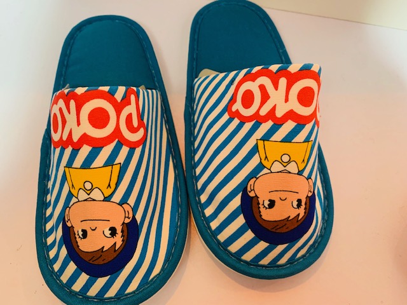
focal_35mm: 26
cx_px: 204
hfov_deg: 67.3
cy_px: 152
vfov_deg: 53.1
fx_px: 306
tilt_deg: -65.4
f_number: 1.8
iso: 320
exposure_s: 1/50
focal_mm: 4.25
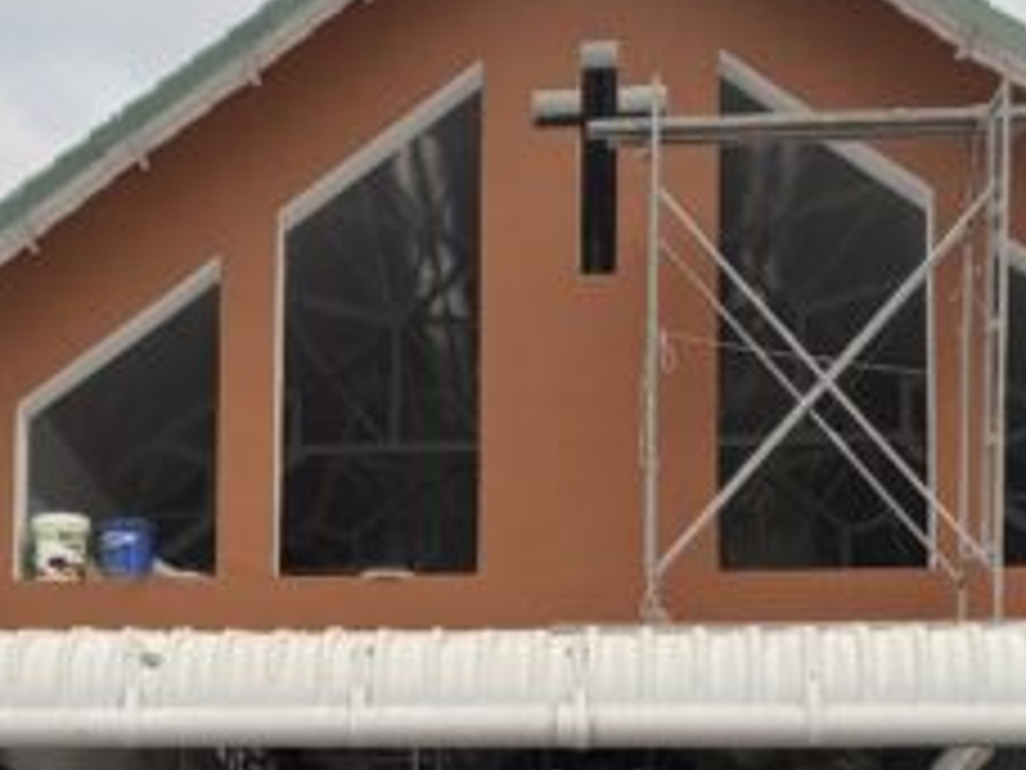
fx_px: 2401
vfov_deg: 17.8
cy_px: 770
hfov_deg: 23.9
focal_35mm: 81
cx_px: 270
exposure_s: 1/433
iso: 80
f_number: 1.78
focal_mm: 6.76
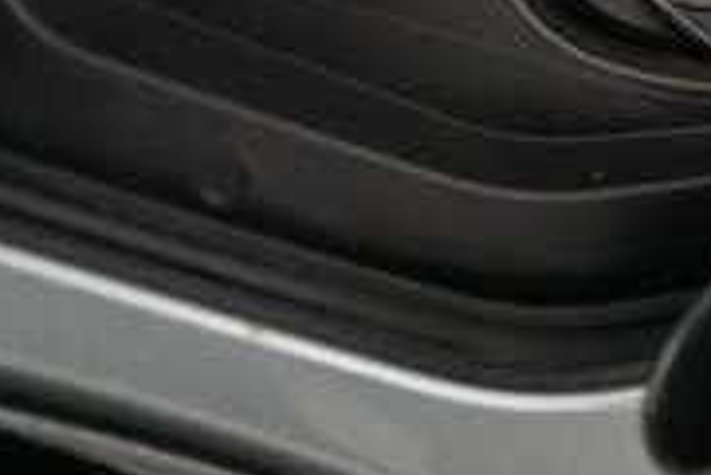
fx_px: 1957
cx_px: 860
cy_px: -247
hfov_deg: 19.4
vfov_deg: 13.1
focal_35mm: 99
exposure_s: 1/160
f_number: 2.8
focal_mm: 28
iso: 8000
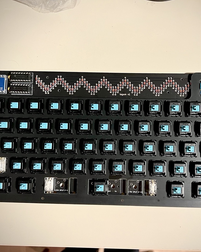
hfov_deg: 43.0
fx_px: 253
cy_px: 126
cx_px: 125
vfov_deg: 52.8
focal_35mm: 34
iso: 640
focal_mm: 5.7
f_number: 1.5
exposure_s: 1/25
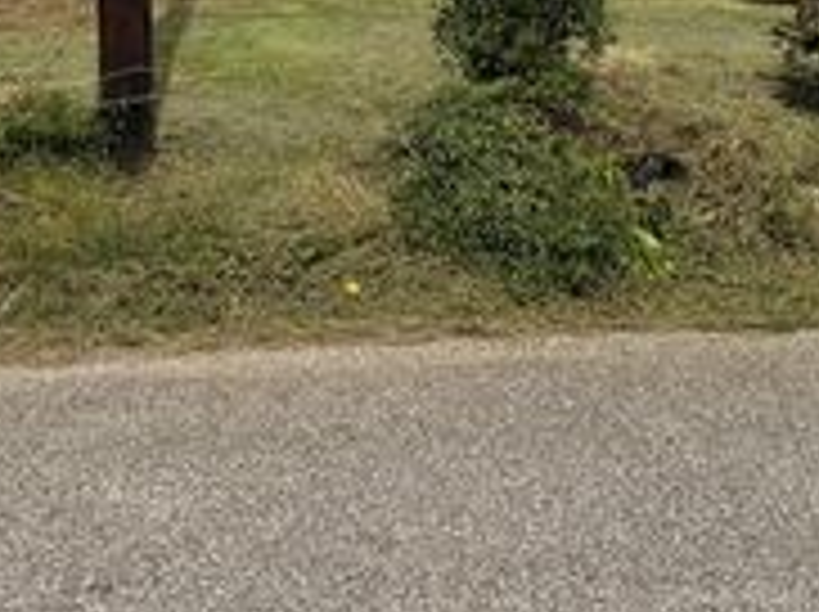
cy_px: -101
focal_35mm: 66
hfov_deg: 29.2
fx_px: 1559
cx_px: 549
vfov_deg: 20.9
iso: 80
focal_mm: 6.76
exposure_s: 1/6173
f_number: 1.78
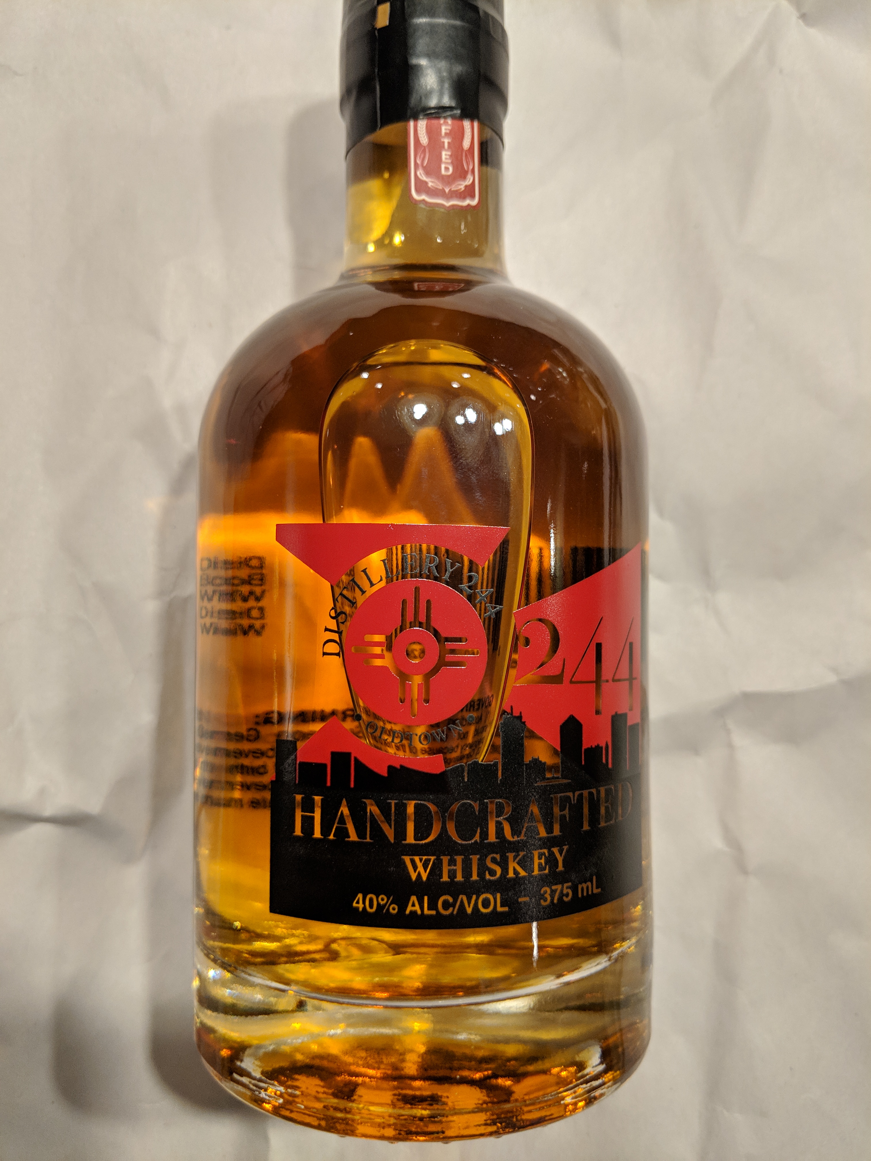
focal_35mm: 27
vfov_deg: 65.3
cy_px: 580
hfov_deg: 51.4
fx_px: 906
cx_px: 436
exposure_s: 1/125
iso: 161
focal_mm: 4.44
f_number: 1.8
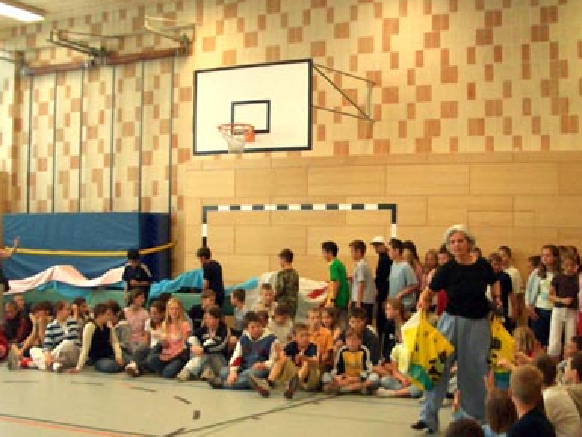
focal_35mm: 50
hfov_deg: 38.2
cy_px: 267
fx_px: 841
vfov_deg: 29.0
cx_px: 305
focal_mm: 5.8
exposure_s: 1/125
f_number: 2.6
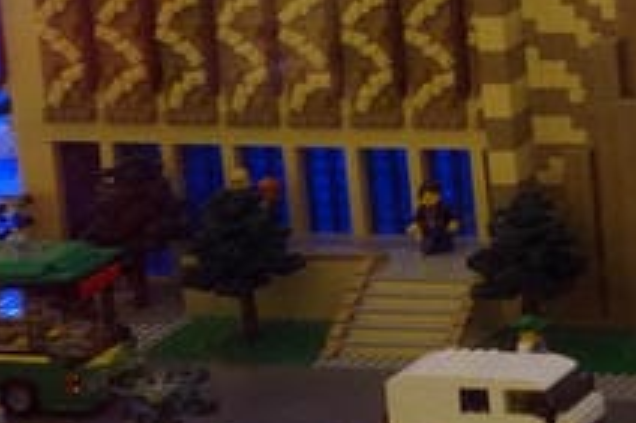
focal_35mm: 198
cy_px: -540
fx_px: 3495
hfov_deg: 9.3
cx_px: 1530
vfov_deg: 6.6
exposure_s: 1/40
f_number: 2.8
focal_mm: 12.94
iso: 400
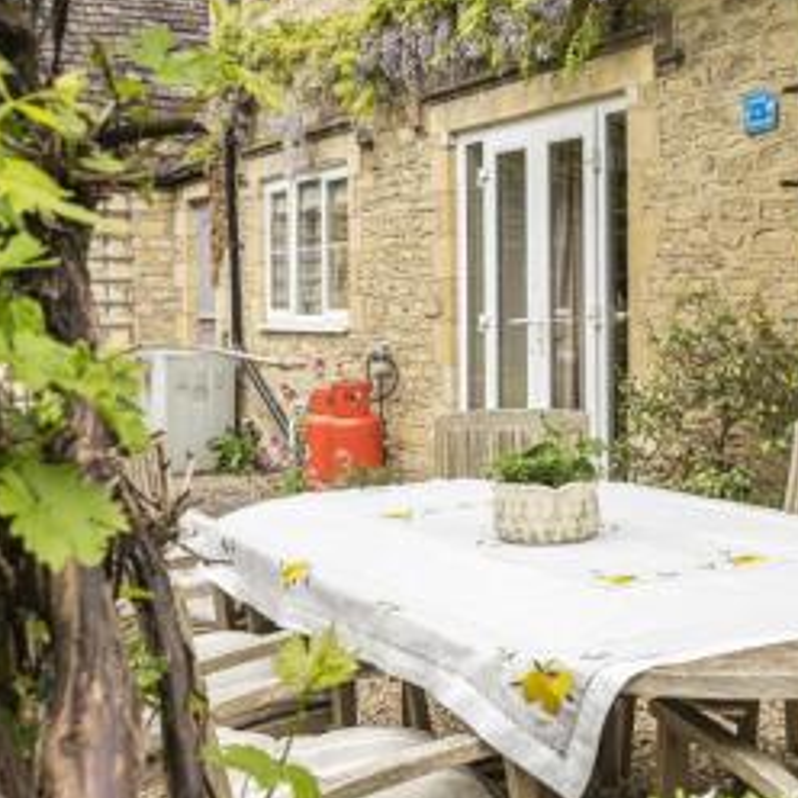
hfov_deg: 29.7
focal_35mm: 57
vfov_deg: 29.9
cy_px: 307
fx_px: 1487
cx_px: 573
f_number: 8
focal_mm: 35
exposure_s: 1/320
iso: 400
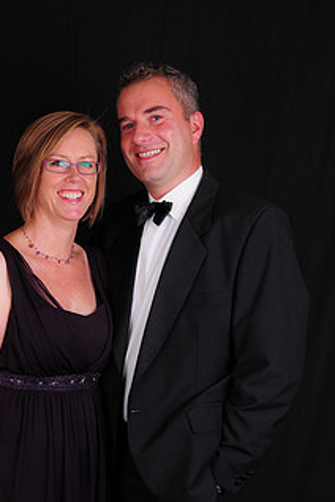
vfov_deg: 27.9
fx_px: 1005
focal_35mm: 72
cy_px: 336
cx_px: 116
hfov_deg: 18.9
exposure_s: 1/125
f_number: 8
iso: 200
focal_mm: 34
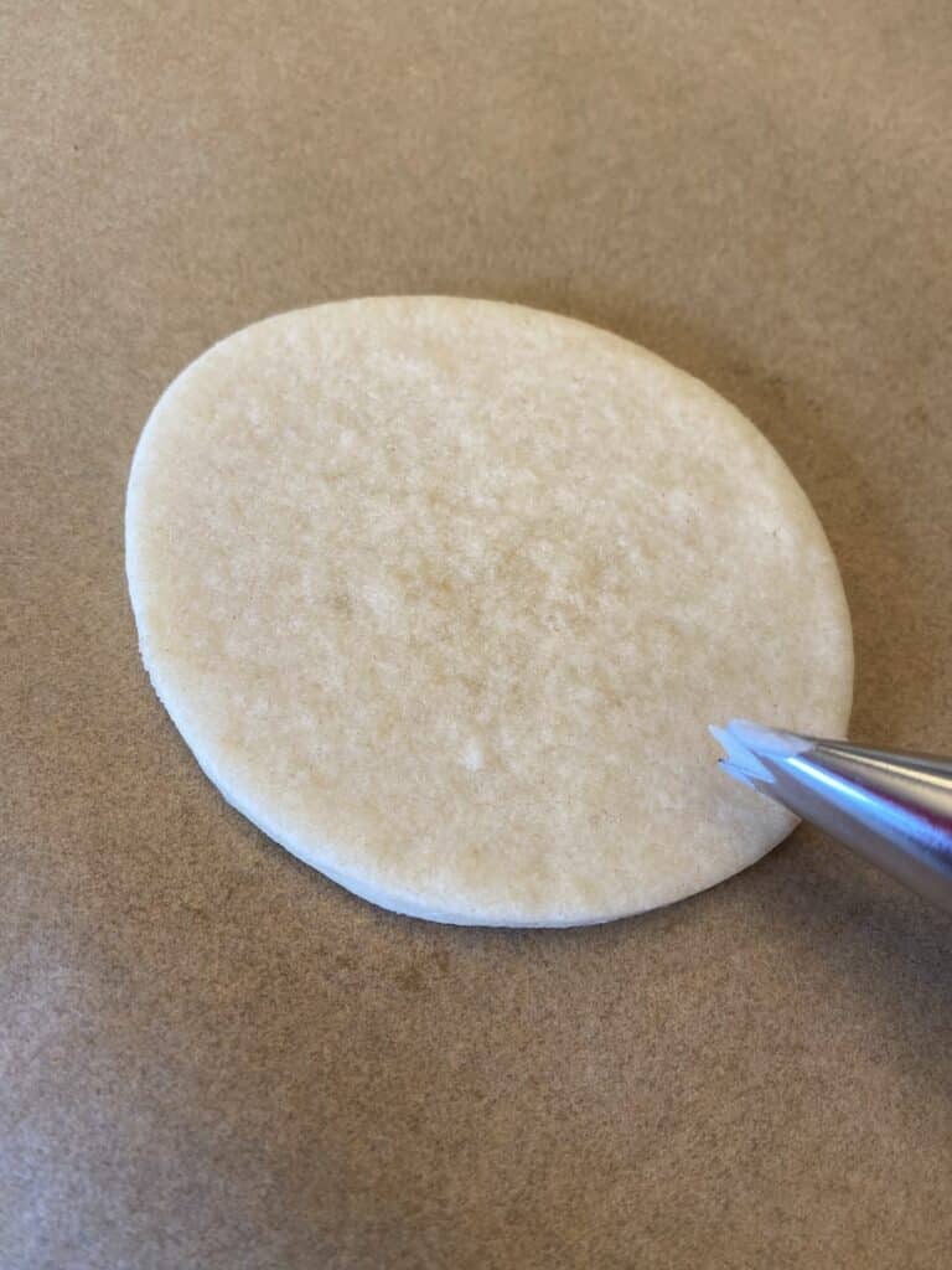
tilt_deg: -67.7
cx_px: 476
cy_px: 635
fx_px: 917
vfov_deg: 69.4
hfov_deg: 54.9
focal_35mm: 25
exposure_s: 1/60
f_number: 1.8
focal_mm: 4.25
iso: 64
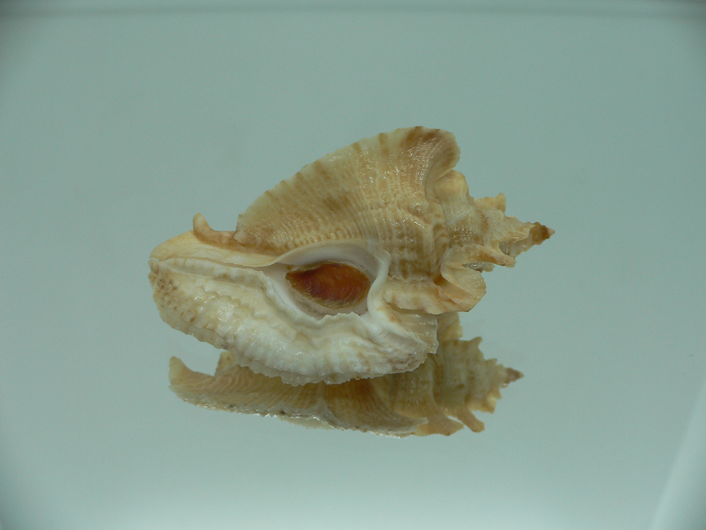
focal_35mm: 35
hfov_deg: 52.6
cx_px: 353
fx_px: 714
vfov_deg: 40.7
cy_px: 265
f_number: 2.8
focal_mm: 4.6
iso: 80
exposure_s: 1/60
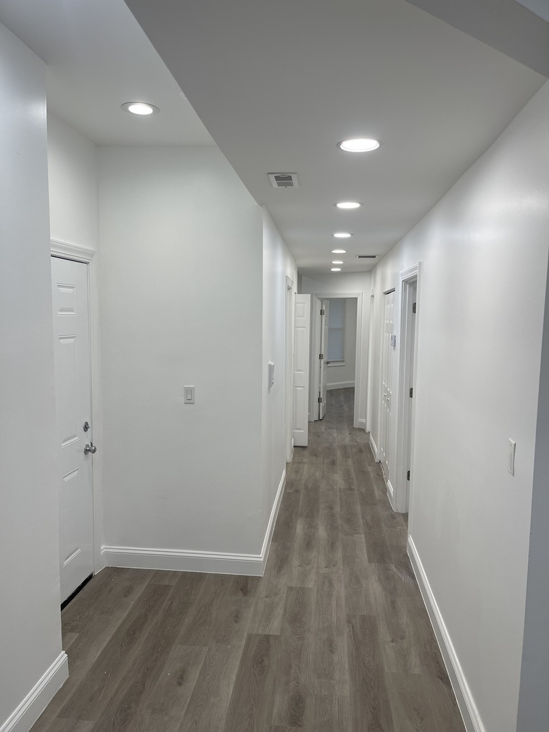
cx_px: 274
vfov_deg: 67.3
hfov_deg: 53.1
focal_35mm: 26
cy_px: 366
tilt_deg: -4.6
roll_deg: -0.5
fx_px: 550
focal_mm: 5.1
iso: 50
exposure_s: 1/120
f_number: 1.6
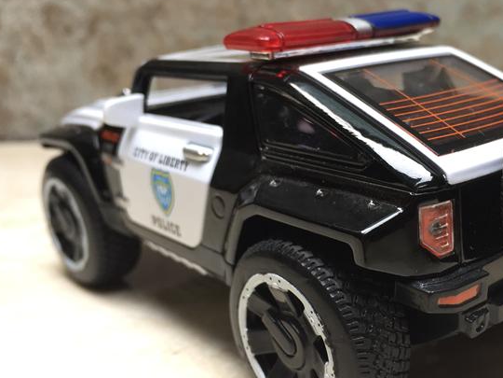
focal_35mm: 43
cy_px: 195
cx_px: 350
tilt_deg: -19.0
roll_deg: -0.1
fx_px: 625
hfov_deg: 43.0
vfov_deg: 33.6
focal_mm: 4.15
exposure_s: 1/100
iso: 50
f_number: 2.2
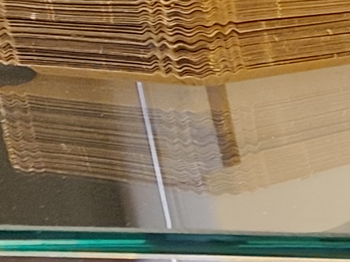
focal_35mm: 182
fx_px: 1840
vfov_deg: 7.3
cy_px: 744
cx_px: 1185
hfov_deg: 8.4
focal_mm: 6.19
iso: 320
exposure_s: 1/50
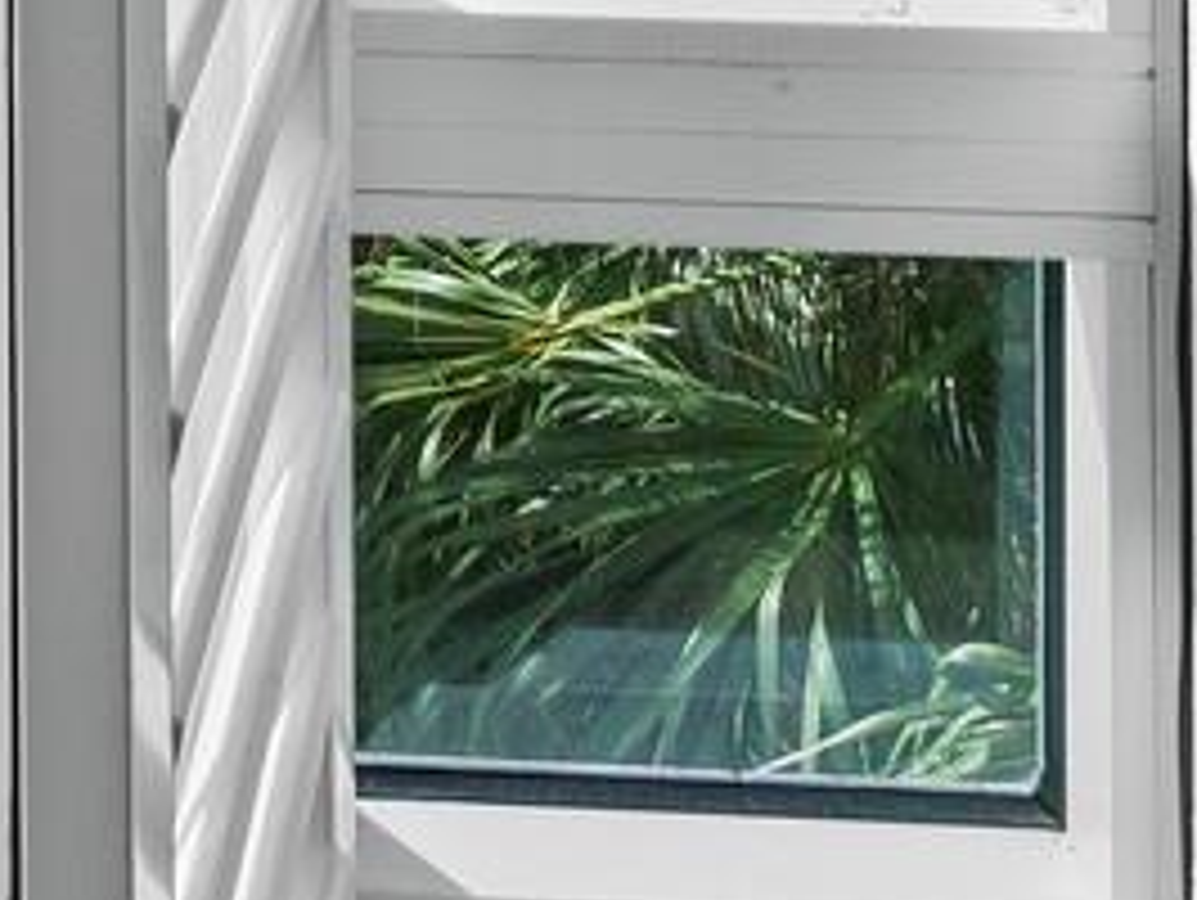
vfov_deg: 11.2
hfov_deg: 20.9
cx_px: -405
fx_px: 2907
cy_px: -1768
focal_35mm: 84
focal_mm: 7
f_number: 7.1
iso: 400
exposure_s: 1/250
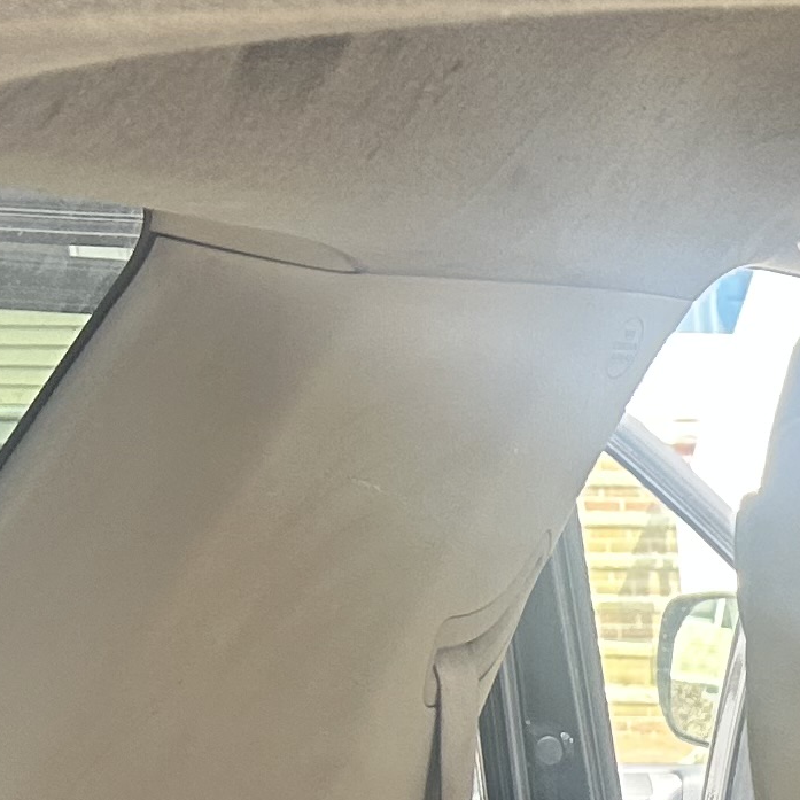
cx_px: 1875
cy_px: 1185
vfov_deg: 12.5
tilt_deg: -12.6
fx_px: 3478
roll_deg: +0.3
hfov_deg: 11.2
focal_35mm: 133
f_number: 1.5
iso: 40
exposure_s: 1/185
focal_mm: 5.7
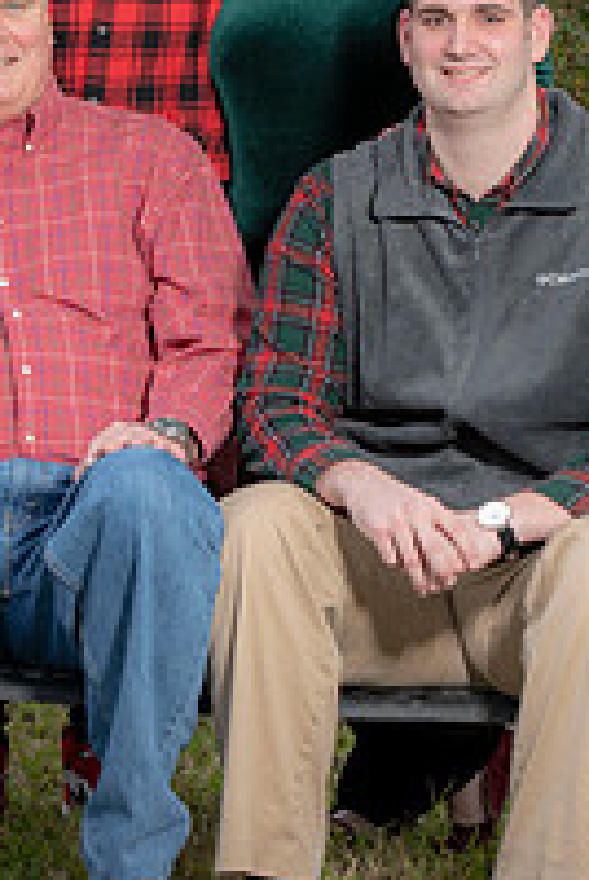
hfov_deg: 7.2
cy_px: 207
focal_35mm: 191
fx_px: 4671
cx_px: 255
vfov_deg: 10.7
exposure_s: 1/200
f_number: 5
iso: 320
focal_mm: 85
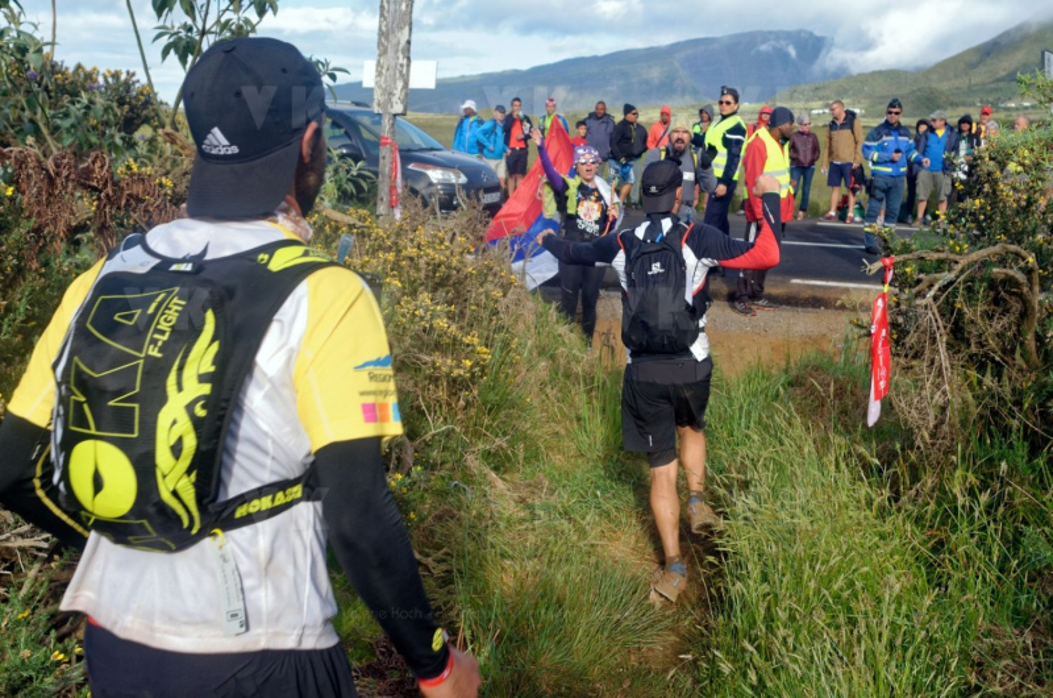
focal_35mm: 36
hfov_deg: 53.2
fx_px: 1051
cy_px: 349
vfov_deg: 36.7
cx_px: 526
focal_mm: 24
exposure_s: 1/640
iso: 320
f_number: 5.6
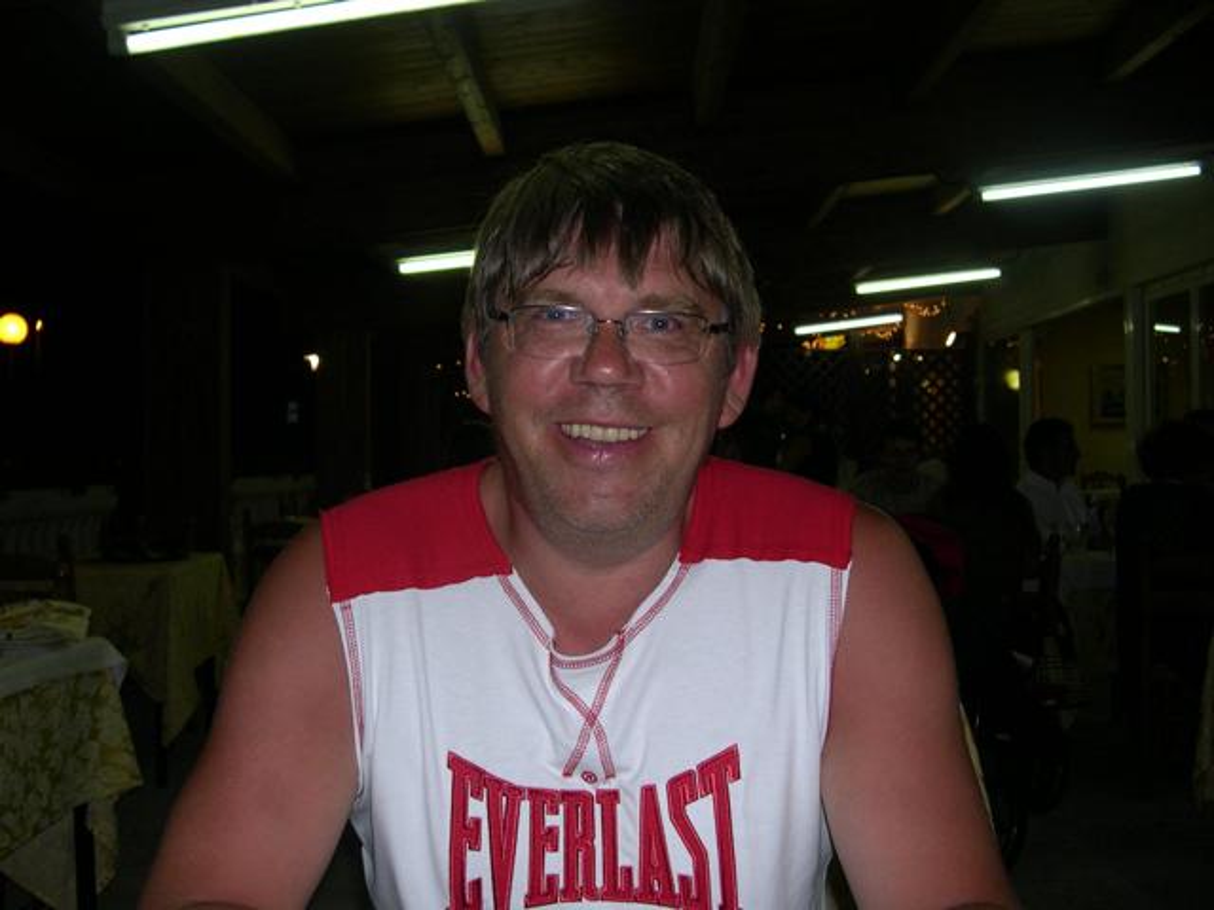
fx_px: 1333
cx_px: 607
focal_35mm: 38
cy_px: 455
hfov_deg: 49.0
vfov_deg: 37.7
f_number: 2.8
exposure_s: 1/60
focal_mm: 8
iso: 100
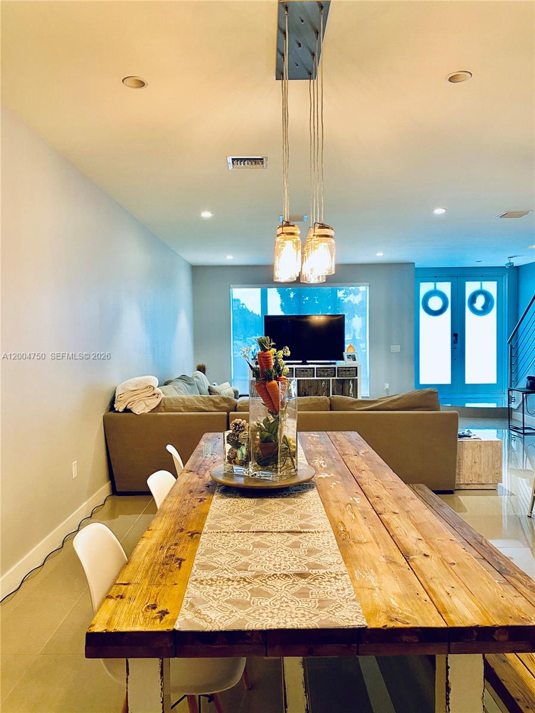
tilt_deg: -1.7
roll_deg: +0.9
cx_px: 268
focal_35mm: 26
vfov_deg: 67.3
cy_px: 356
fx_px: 536
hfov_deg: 53.1
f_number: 1.8
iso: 160
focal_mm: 4.25
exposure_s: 1/60
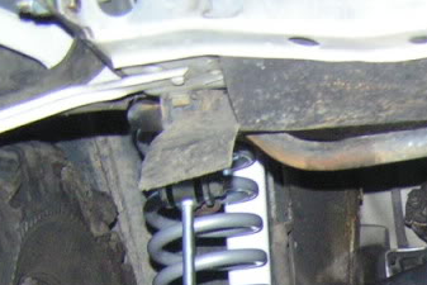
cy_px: 465
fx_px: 1424
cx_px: 628
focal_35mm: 120
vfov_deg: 10.9
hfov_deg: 15.8
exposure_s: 1/40
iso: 200
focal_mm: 6.3
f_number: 2.8
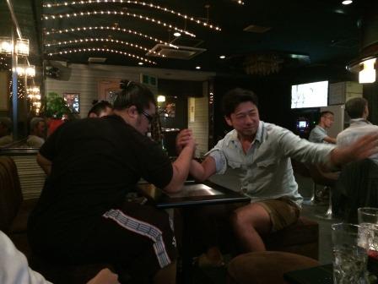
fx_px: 317
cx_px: 189
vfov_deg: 48.2
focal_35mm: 29
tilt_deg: -1.3
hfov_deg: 61.7
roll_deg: -1.2
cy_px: 142
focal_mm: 4.15
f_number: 2.2
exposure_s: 1/15
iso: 500
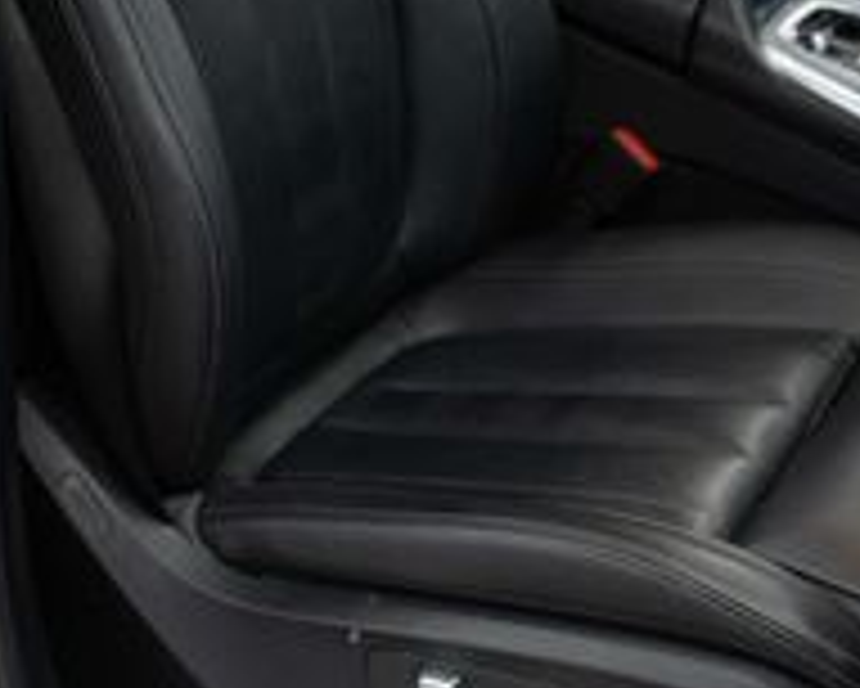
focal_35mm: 88
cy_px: -7
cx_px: 441
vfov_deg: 17.1
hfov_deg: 21.7
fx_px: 2241
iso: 500
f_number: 3.2
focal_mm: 28
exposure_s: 1/40
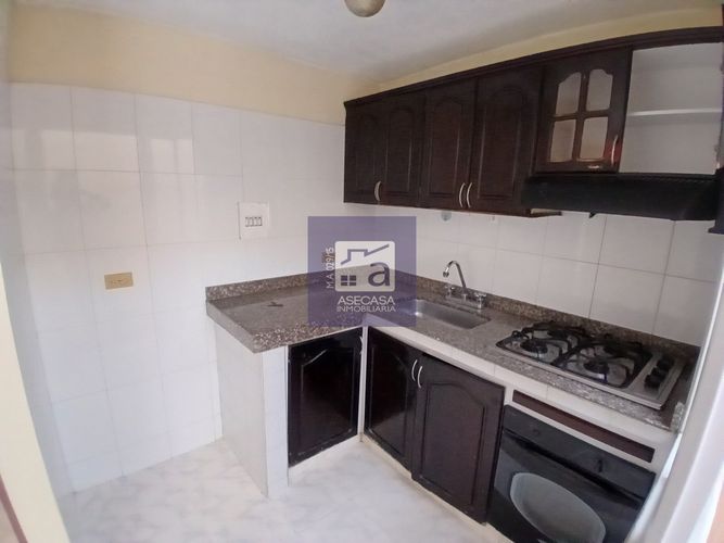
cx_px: 362
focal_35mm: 17
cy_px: 272
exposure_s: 1/24
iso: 800
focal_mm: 1.4
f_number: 2.2
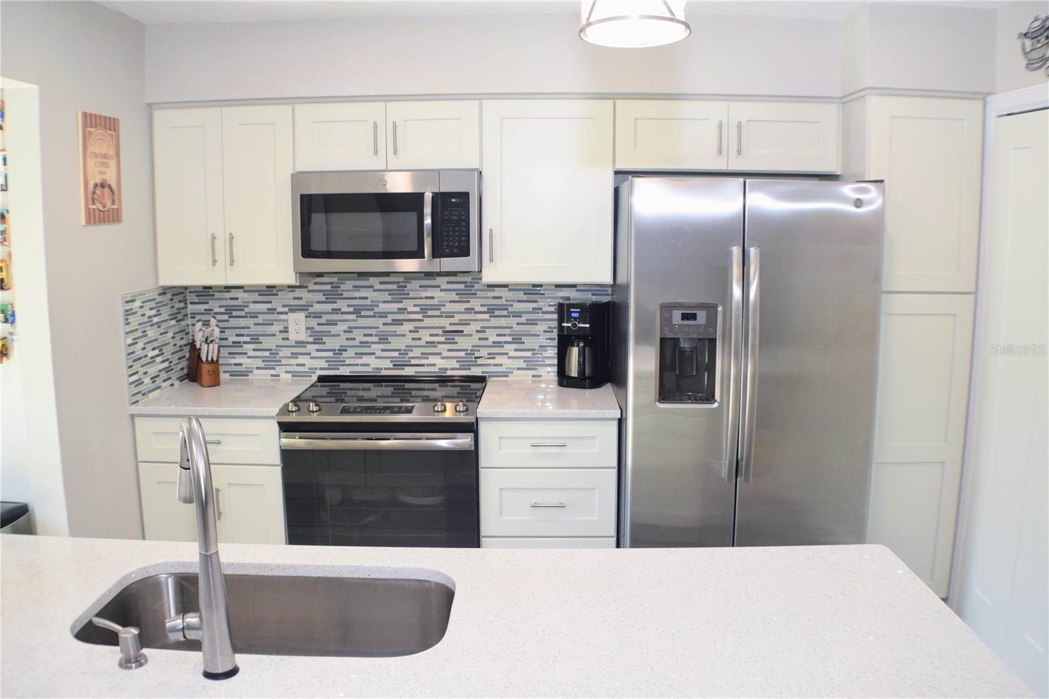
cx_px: 524
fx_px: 1092
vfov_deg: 35.5
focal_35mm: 38
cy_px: 350
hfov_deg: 51.3
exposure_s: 1/125
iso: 800
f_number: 5.6
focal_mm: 25
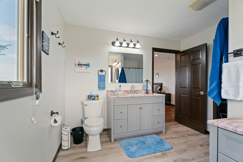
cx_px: 122
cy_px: 81
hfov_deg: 96.7
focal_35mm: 16
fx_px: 108
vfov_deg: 73.8
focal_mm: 16
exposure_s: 1/15
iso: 640
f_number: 8
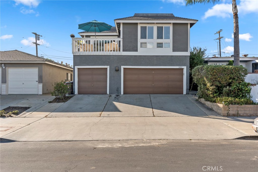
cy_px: 86
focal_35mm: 29
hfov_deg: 63.7
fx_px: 208
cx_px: 129
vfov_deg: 45.0
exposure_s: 1/250
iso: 200
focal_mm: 29
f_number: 8
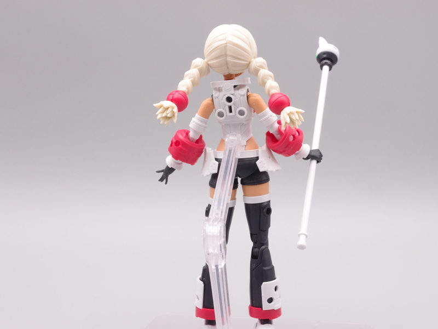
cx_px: 219
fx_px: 822
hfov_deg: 29.8
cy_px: 164
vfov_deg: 22.6
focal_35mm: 65
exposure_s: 1/8
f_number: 8
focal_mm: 14.05
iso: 100
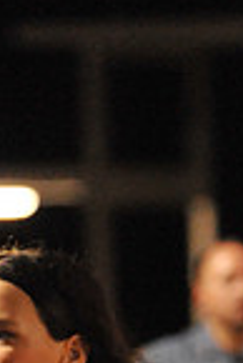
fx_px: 14110
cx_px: 478
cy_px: 713
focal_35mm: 1397
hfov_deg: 1.0
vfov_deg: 1.5
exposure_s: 1/160
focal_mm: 350
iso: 6400
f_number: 6.3
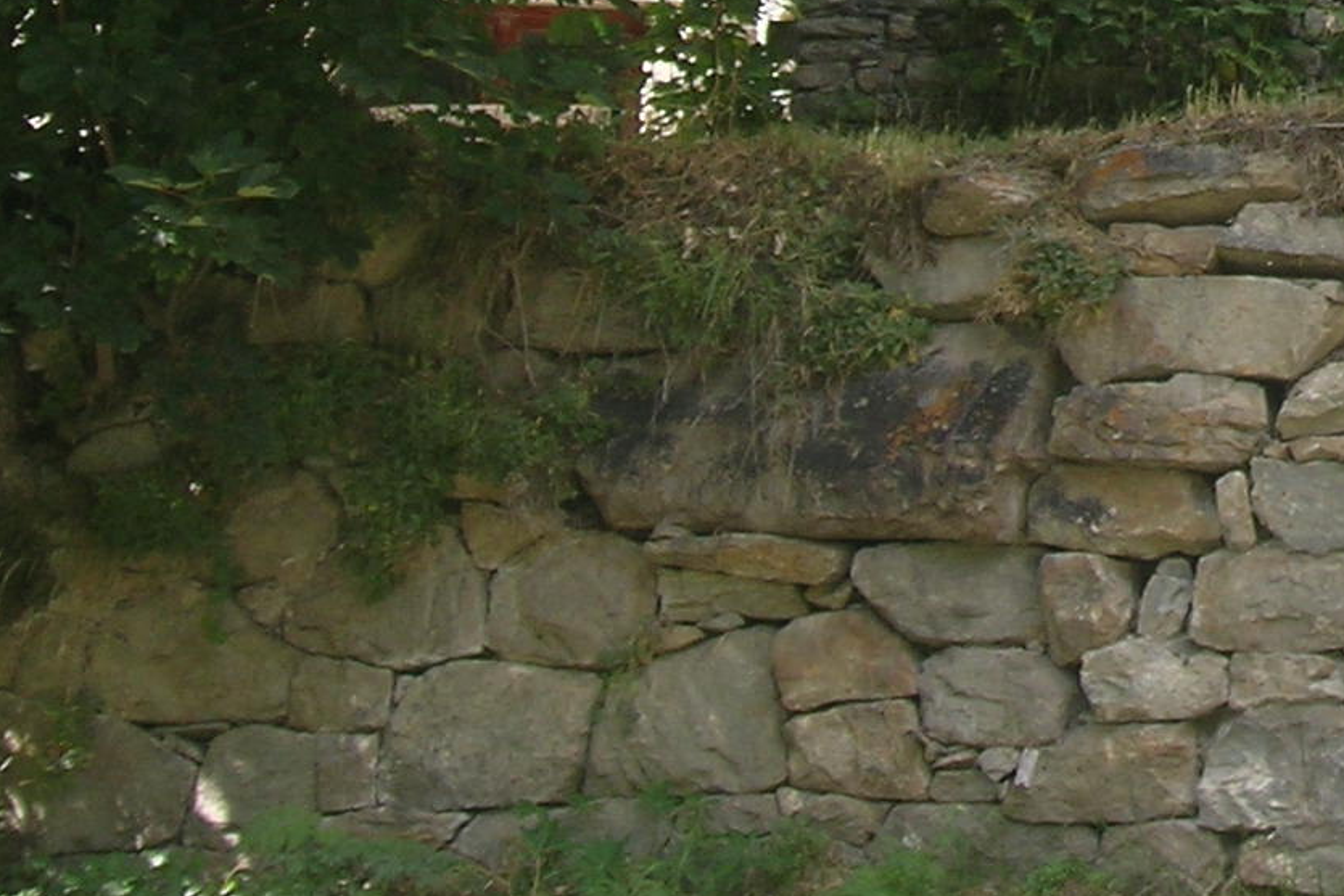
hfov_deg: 16.9
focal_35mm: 113
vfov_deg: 11.6
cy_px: -428
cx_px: 1824
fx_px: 4219
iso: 50
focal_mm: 7.2
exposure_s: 1/93.3
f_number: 4.2
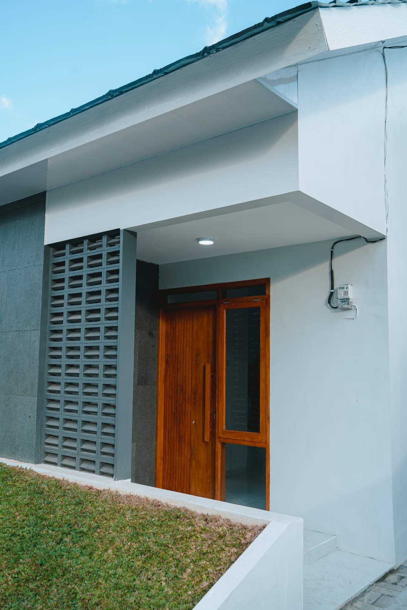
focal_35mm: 32
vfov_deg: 58.7
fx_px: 543
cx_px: 204
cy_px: 305
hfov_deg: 41.1
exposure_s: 1/250
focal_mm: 32
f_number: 4.5
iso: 160
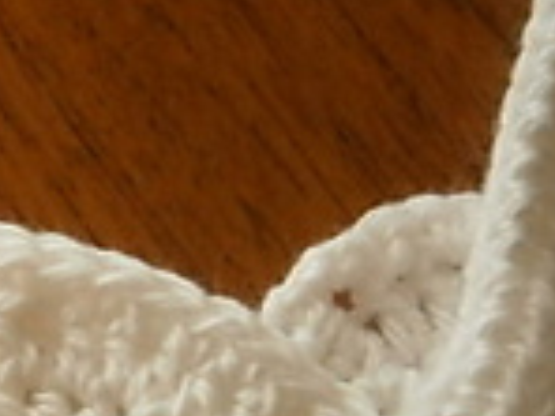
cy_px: 294
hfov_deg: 12.0
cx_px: -184
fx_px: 2549
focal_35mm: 159
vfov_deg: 9.3
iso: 800
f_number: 3.4
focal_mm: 8.3
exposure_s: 1/160
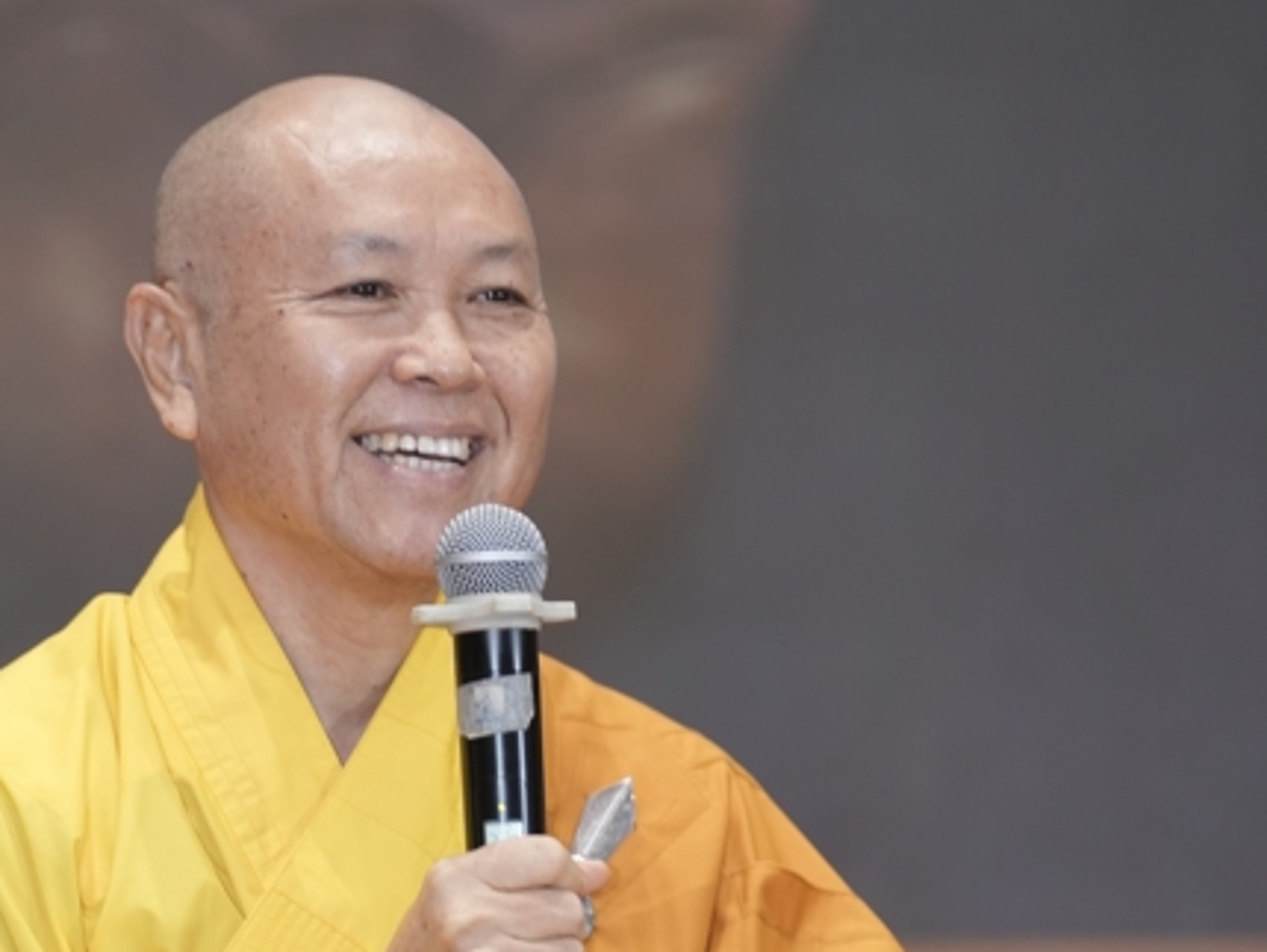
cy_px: 850
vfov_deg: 4.5
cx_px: 430
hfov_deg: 6.1
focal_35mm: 327
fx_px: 11975
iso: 1000
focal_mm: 150
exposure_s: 1/125
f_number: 2.8
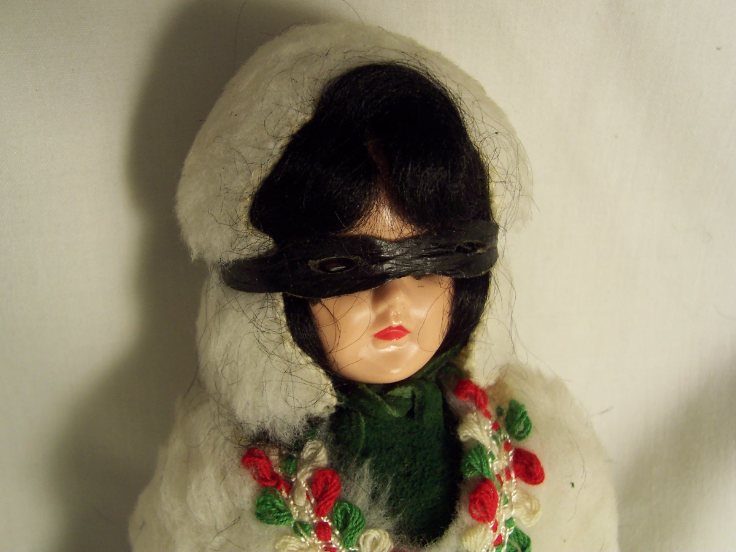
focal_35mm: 37
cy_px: 276
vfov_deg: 38.7
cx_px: 368
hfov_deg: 50.1
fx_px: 787
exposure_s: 1/125
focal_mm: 5.6
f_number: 2.8
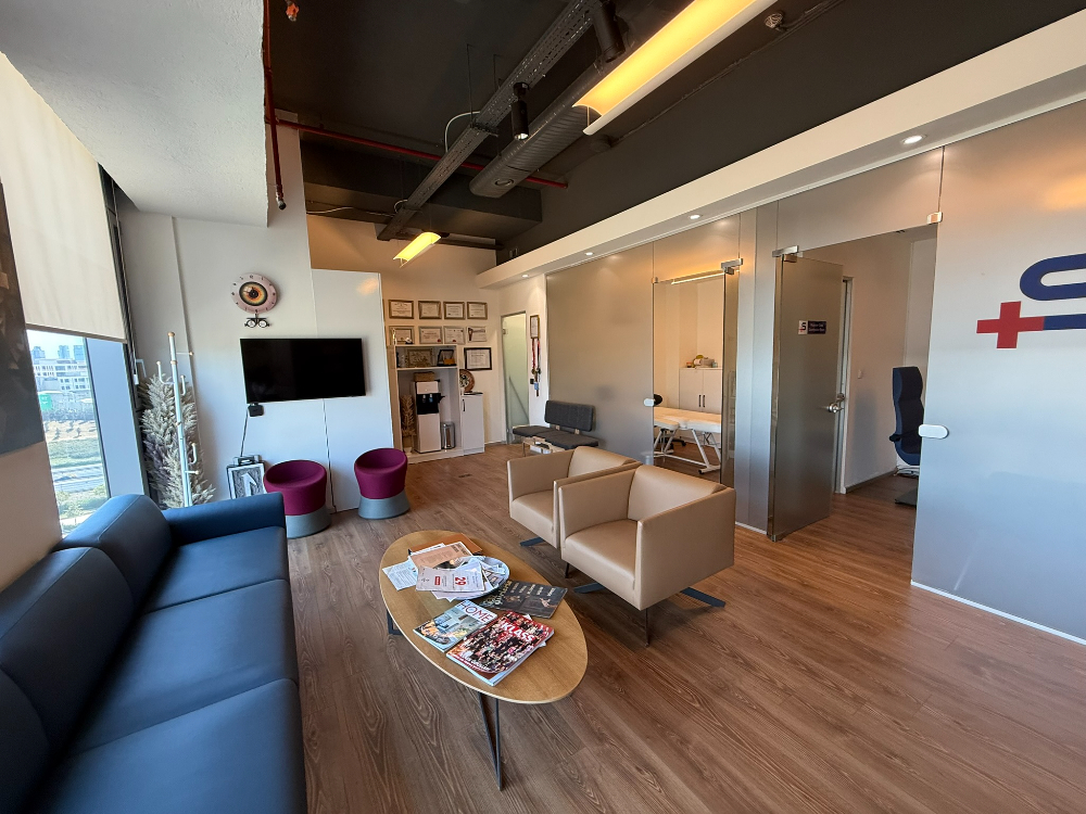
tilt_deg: -5.2
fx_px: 439
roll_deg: +1.5
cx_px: 543
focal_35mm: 14
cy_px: 407
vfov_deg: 85.7
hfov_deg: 102.1
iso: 200
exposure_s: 1/99
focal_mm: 2.22
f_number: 2.2
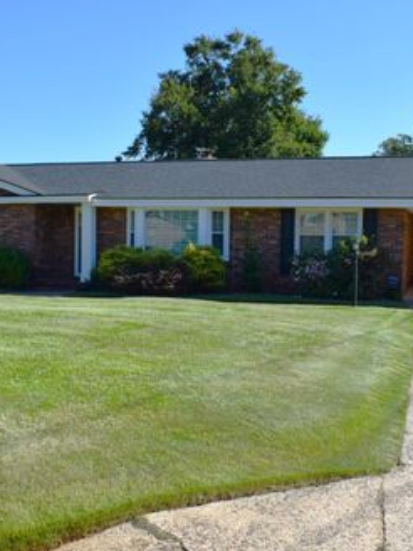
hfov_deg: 32.9
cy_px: 278
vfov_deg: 42.9
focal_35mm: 44
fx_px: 700
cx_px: 198
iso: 200
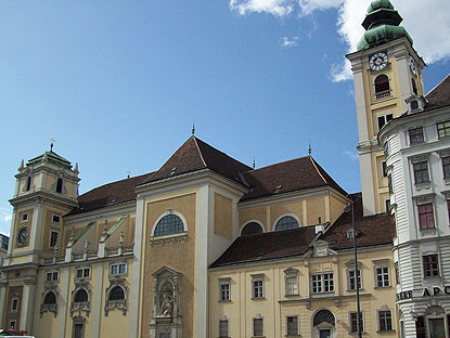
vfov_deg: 36.9
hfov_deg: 47.8
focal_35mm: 39
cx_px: 226
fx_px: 507
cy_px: 176
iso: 80
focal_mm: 6
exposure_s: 1/732
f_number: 4.8
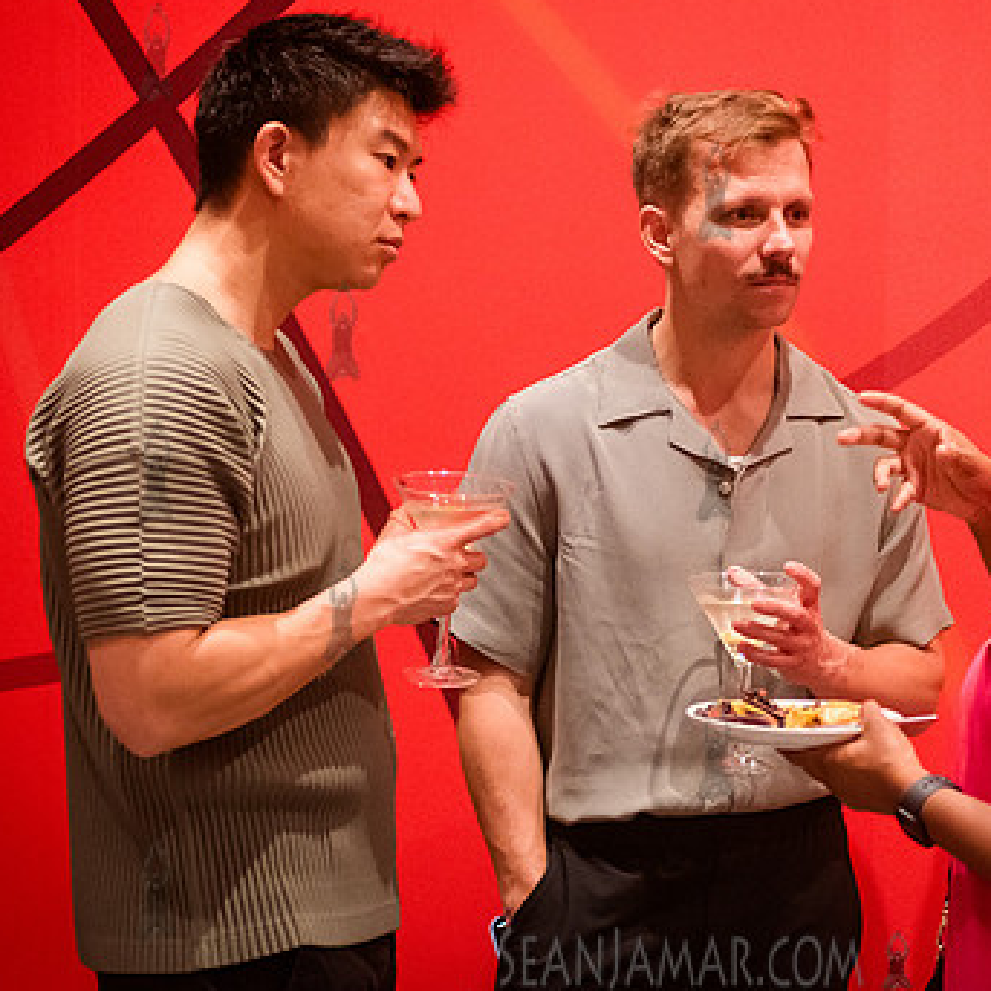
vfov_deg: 15.2
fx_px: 3725
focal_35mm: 115
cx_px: 714
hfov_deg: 15.1
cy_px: 469
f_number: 3.2
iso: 8000
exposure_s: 1/125
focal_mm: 80
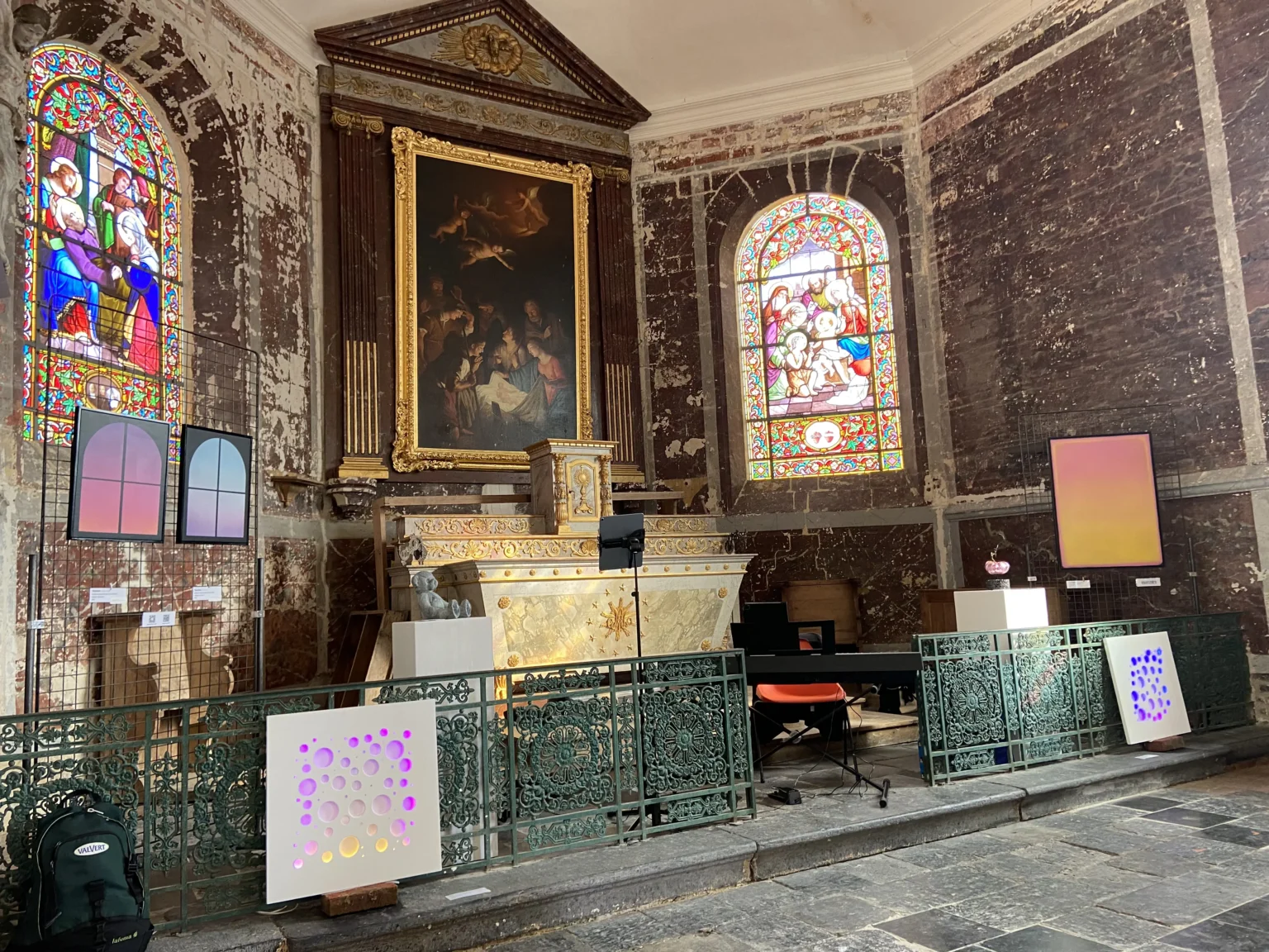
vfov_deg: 53.1
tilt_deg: +7.4
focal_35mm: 26
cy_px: 476
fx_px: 953
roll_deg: +3.4
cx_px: 634
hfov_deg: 67.3
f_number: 1.8
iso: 125
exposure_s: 1/65
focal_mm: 4.25
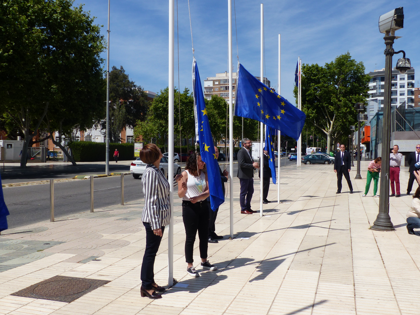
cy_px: 158
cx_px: 210
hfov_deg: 54.0
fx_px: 413
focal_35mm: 34
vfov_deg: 41.8
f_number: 4
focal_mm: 6
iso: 100
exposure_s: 1/1600
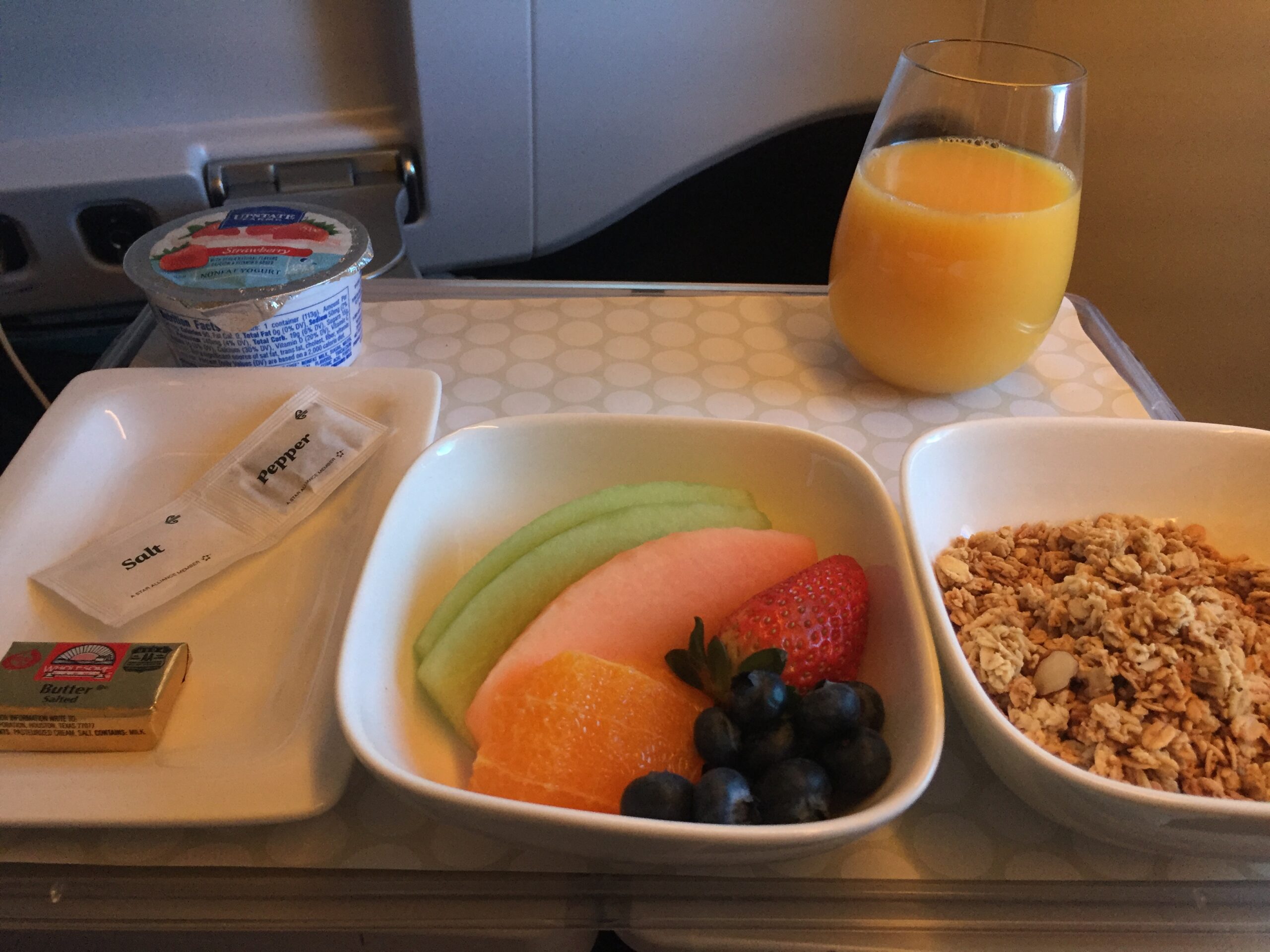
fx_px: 1064
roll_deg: -0.3
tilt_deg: -37.3
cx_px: 635
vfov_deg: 48.2
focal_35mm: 29
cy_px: 476
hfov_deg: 61.7
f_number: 2.2
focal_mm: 4.15
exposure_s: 1/30
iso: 125
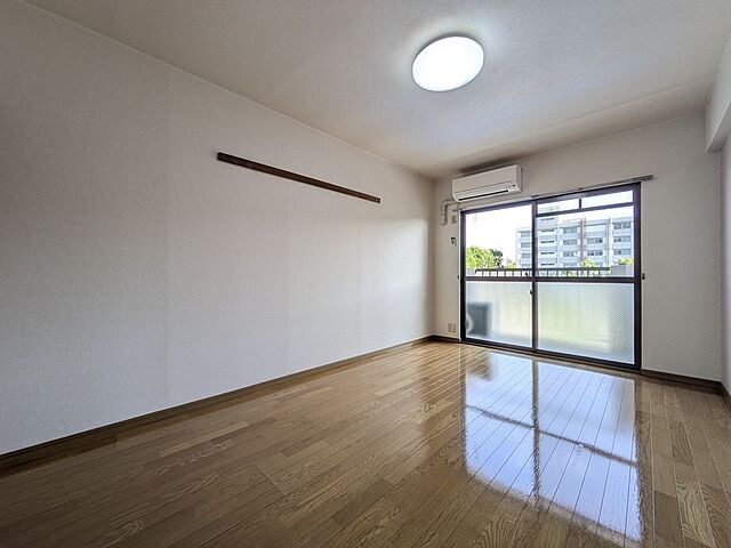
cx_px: 366
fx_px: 296
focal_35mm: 14
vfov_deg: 85.7
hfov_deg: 102.1
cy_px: 274
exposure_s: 1/183
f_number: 2.2
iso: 55
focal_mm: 1.83
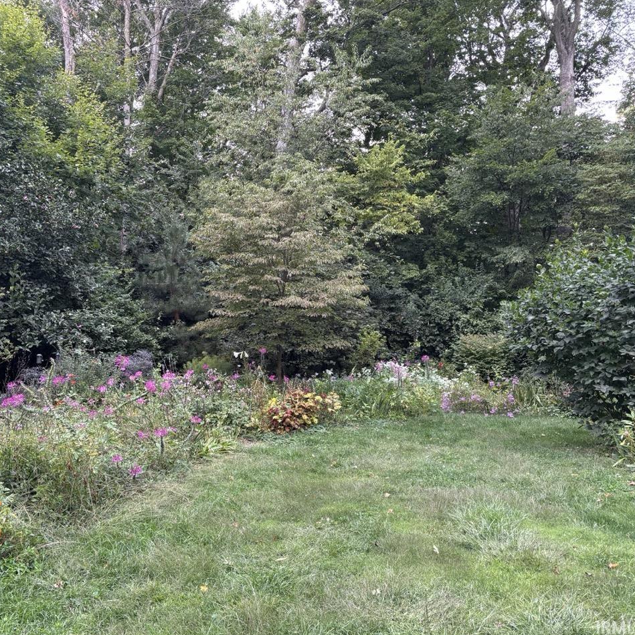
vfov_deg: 52.5
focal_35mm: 31
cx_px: 219
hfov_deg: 51.7
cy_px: 320
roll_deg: -1.0
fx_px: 643
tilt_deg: -0.1
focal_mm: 5.96
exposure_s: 1/121
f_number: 1.6
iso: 80
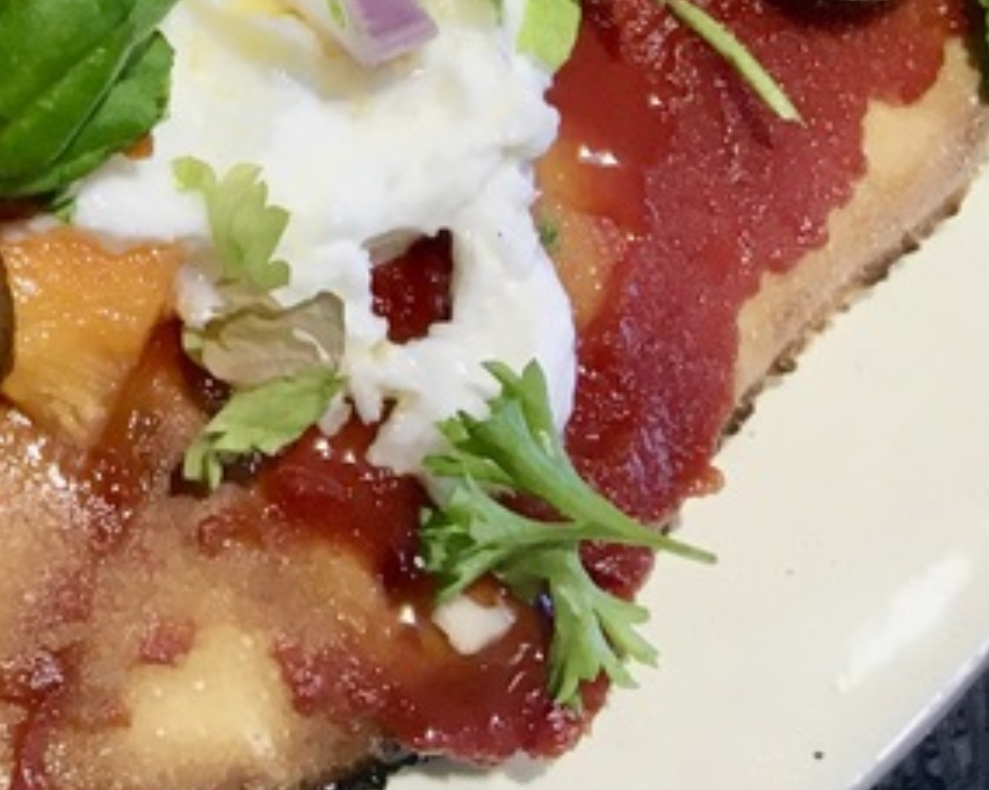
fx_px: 2985
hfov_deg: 16.4
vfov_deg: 14.1
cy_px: -386
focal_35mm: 102
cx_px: -679
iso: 80
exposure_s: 1/33
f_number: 2.2
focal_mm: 4.15
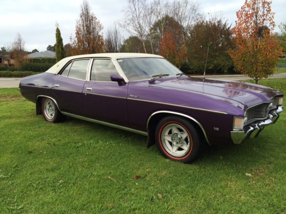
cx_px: 143
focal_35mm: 30
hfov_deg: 60.0
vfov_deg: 46.8
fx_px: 248
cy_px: 107
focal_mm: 4.12
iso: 32
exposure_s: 1/774
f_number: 2.2
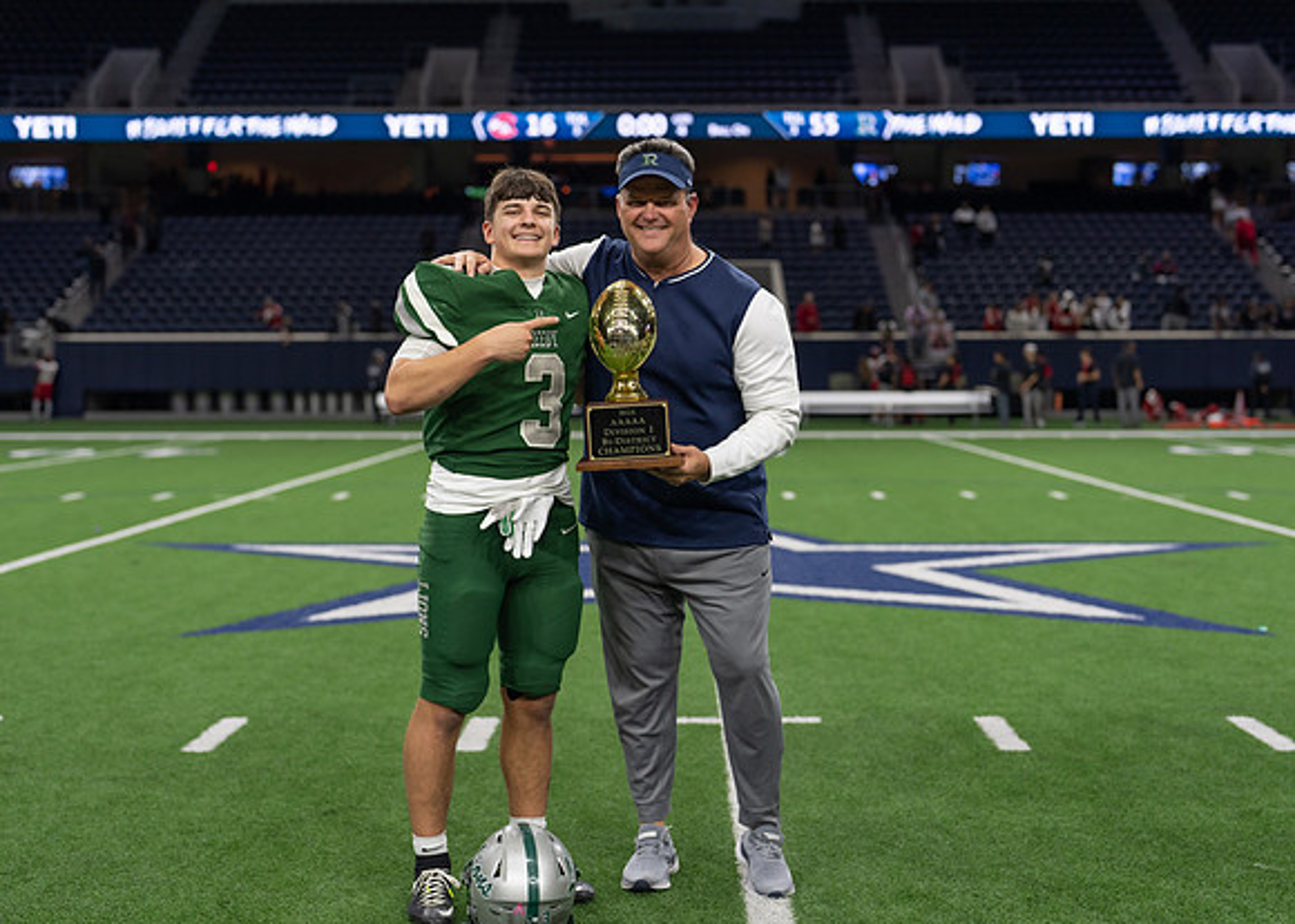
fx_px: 1926
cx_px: 648
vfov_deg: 27.0
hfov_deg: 37.2
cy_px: 462
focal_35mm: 52
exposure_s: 1/320
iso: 320
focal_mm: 50
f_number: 2.2
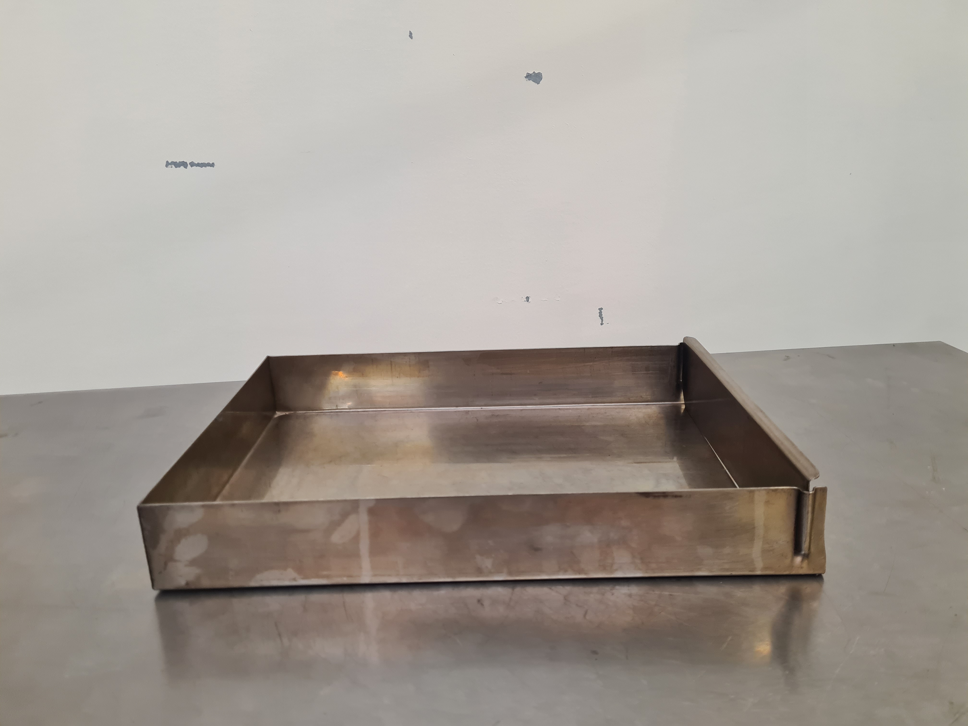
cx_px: 484
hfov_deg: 67.3
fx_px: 727
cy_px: 363
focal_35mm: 26
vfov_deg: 53.1
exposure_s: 1/50
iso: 160
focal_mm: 5.4
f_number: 1.8
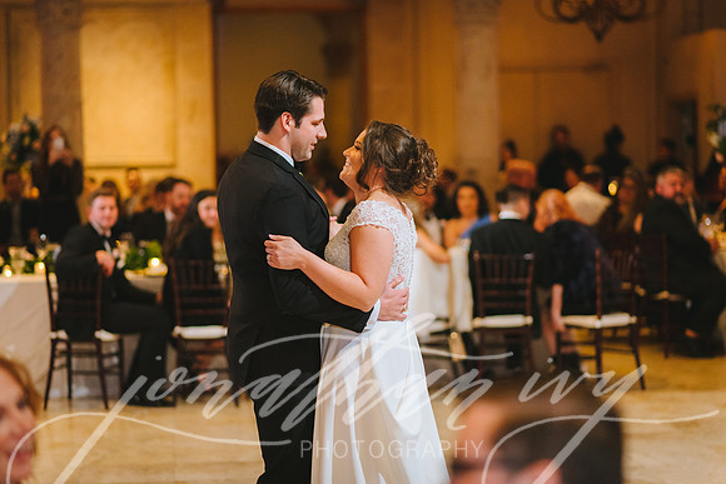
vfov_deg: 16.1
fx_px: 1714
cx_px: 363
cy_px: 242
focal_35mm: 85
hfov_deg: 23.9
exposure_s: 1/160
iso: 1600
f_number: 2
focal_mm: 85
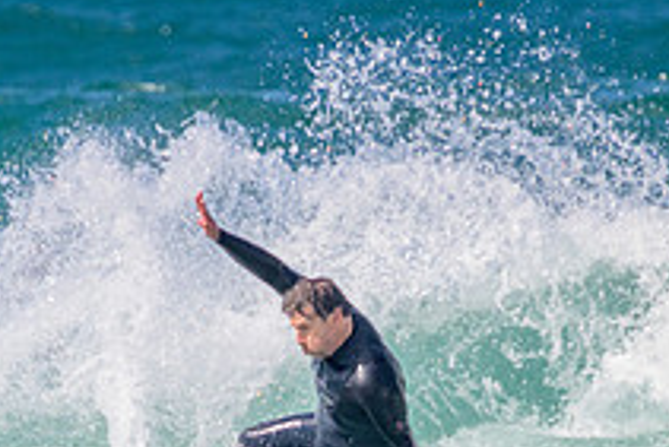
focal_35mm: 2199
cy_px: 515
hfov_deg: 0.9
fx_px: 40891
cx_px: 263
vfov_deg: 0.6
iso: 800
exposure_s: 1/1600
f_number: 11
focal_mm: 800
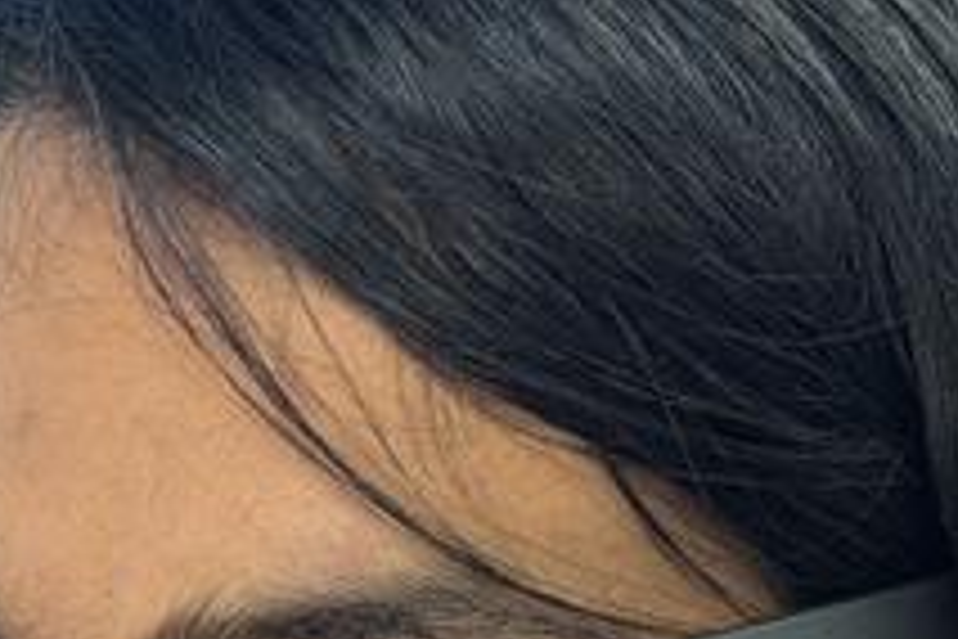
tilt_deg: -14.5
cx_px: 391
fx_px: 4364
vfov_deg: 8.2
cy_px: 956
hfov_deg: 12.5
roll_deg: -0.5
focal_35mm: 164
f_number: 1.78
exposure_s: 1/60
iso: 200
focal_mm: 6.76
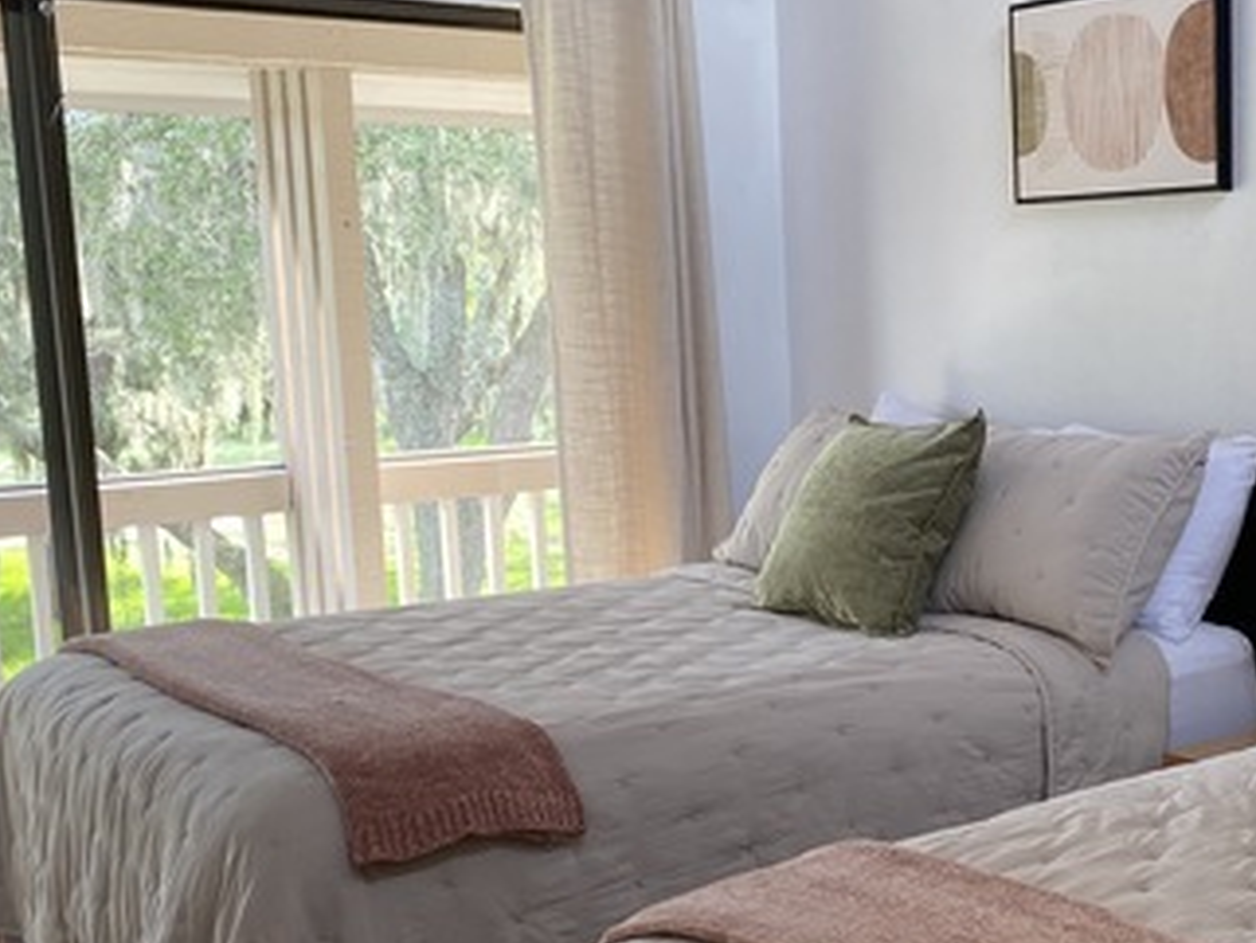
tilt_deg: -10.3
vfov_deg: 26.8
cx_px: 1074
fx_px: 1960
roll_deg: +1.2
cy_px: 650
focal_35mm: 54
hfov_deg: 34.0
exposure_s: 1/121
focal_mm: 4.25
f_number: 1.8
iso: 80
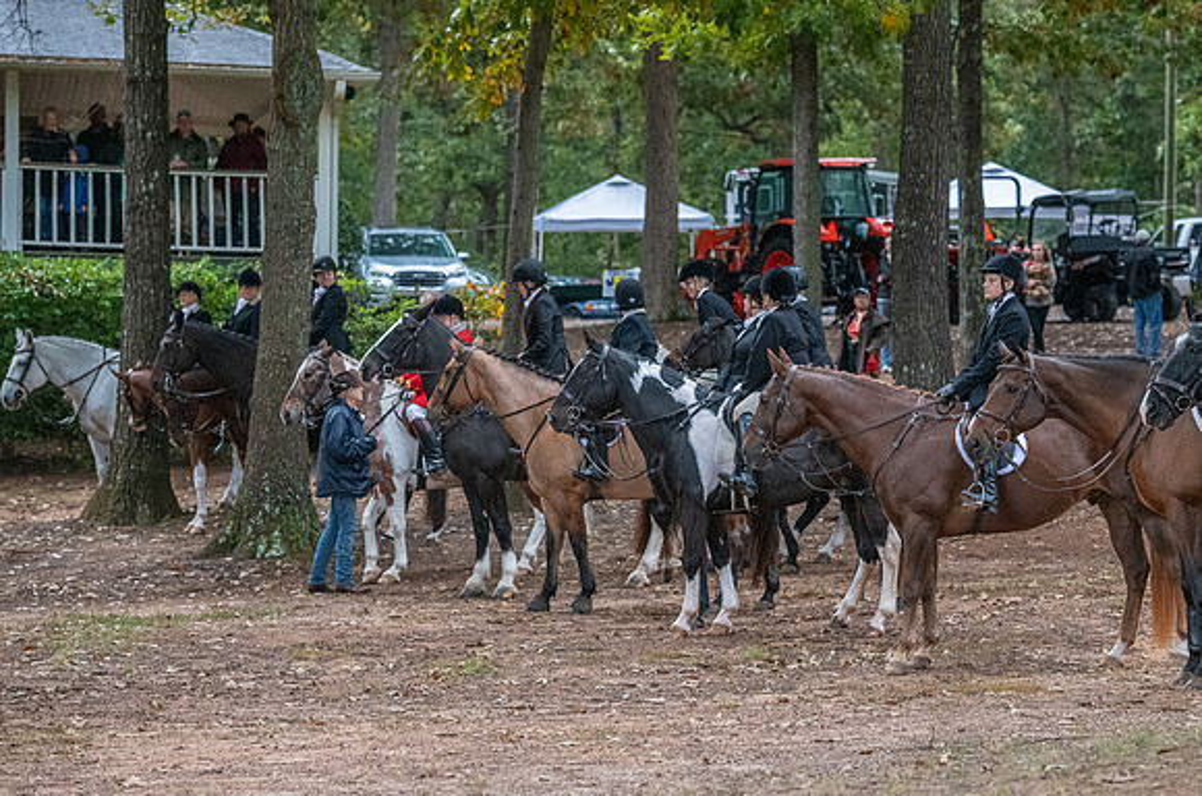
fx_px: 4581
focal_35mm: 138
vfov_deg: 9.9
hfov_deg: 14.9
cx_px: 676
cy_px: 440
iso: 4500
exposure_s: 1/400
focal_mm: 122
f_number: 4
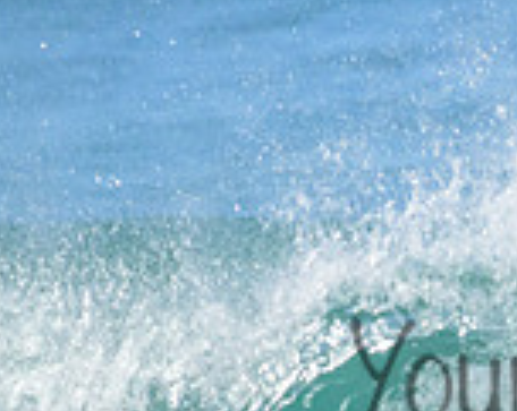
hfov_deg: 0.7
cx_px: 701
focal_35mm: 2870
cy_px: 341
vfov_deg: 0.5
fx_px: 43830
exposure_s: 1/1600
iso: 2500
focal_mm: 800
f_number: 11
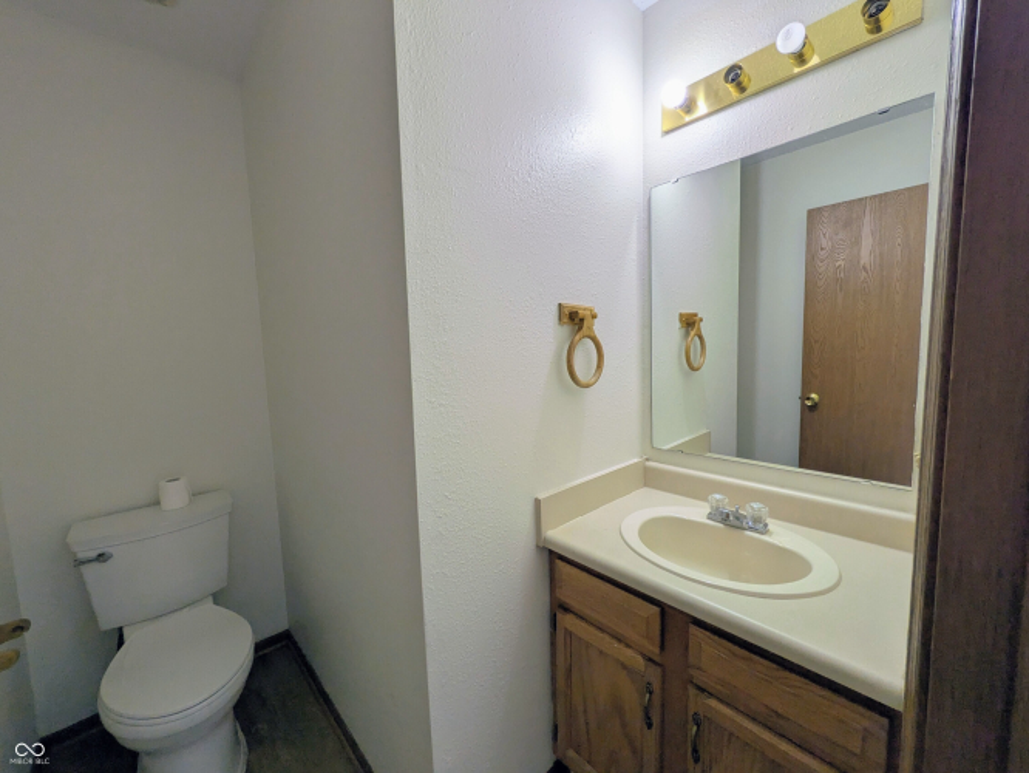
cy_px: 386
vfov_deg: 85.7
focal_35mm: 14
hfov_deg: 102.0
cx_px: 514
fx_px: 416
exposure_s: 1/100
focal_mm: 1.83
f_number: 2.2
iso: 63
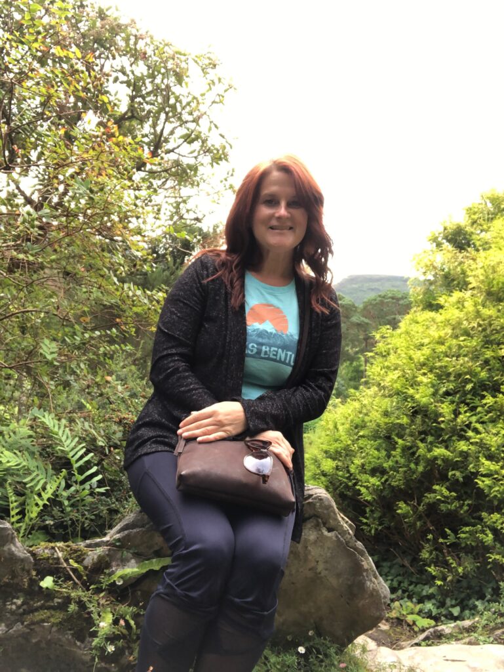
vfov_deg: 56.8
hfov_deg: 44.2
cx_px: 252
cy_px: 336
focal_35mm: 32
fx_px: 621
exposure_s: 1/120
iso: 40
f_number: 2.2
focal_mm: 2.87
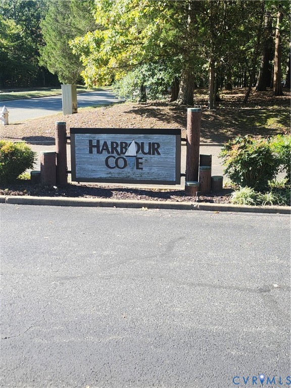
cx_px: 146
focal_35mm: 23
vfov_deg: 73.9
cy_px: 194
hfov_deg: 58.9
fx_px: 258
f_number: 1.8
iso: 25
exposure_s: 1/322
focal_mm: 5.54
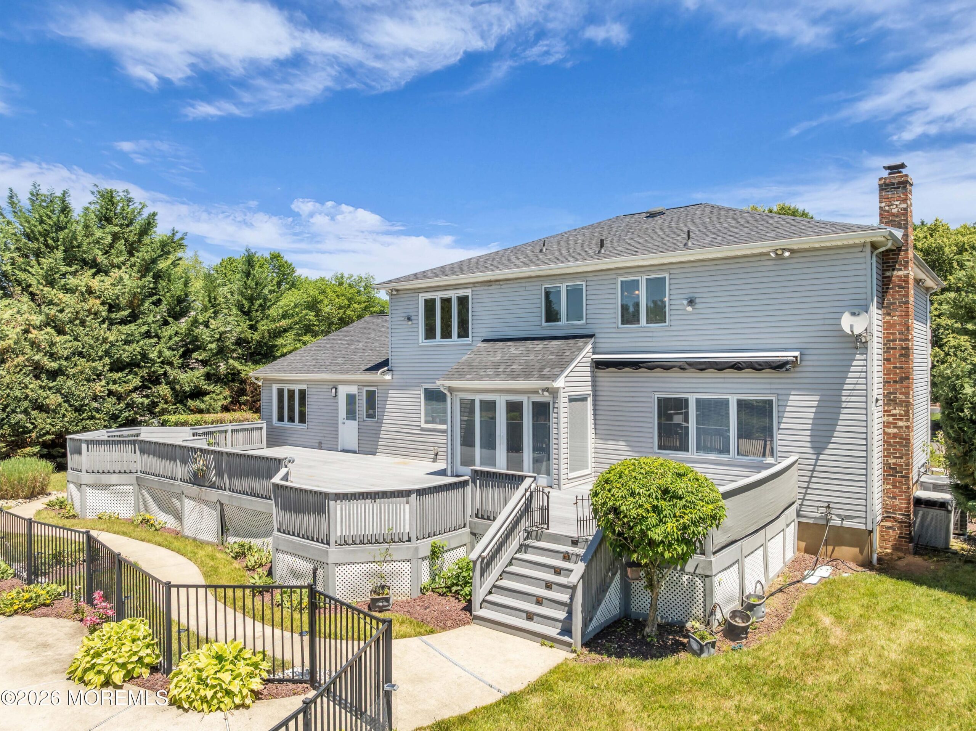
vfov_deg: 56.8
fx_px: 676
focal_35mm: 24
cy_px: 366
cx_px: 488
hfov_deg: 71.6
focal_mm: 12.29
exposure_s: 1/1000
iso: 100
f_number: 2.8
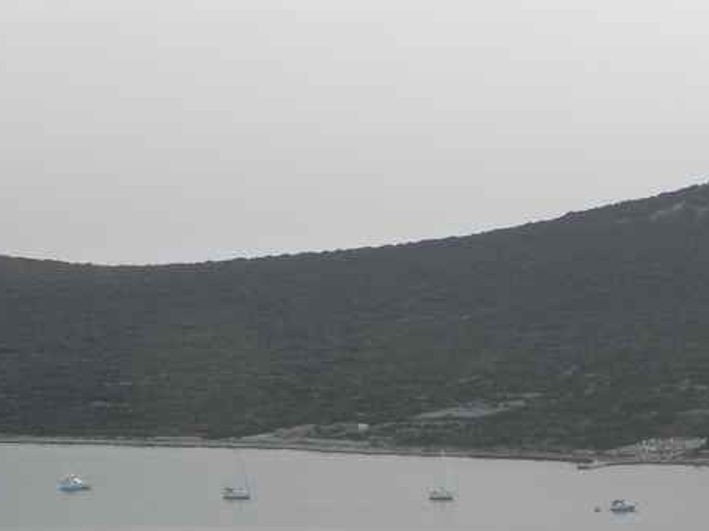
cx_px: 384
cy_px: 443
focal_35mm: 133
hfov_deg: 14.8
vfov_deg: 11.1
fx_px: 2723
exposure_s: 1/190
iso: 160
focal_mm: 13.4
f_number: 5.6
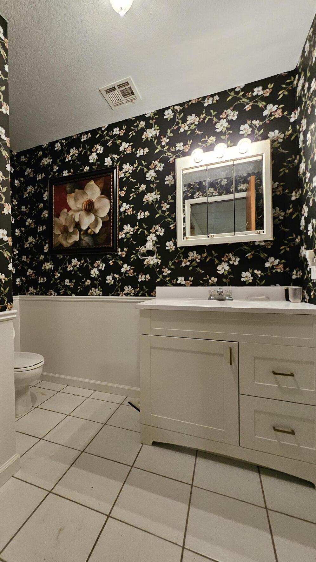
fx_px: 238
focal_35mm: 16
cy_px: 281
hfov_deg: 65.4
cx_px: 106
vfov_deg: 99.4
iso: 320
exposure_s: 1/30
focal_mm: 1.74
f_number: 2.2
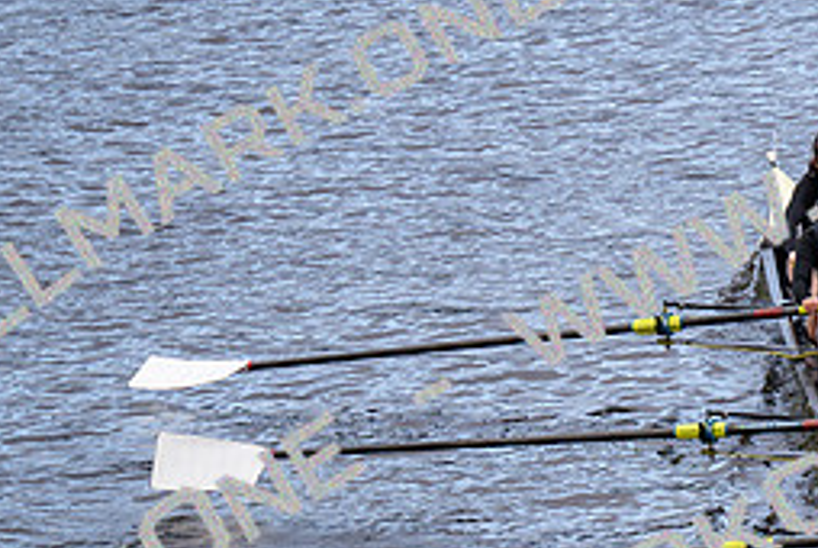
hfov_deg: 3.0
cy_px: 376
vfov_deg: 2.0
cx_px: 902
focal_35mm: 685
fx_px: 15582
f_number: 2.8
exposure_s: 1/2000
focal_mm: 200
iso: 1000
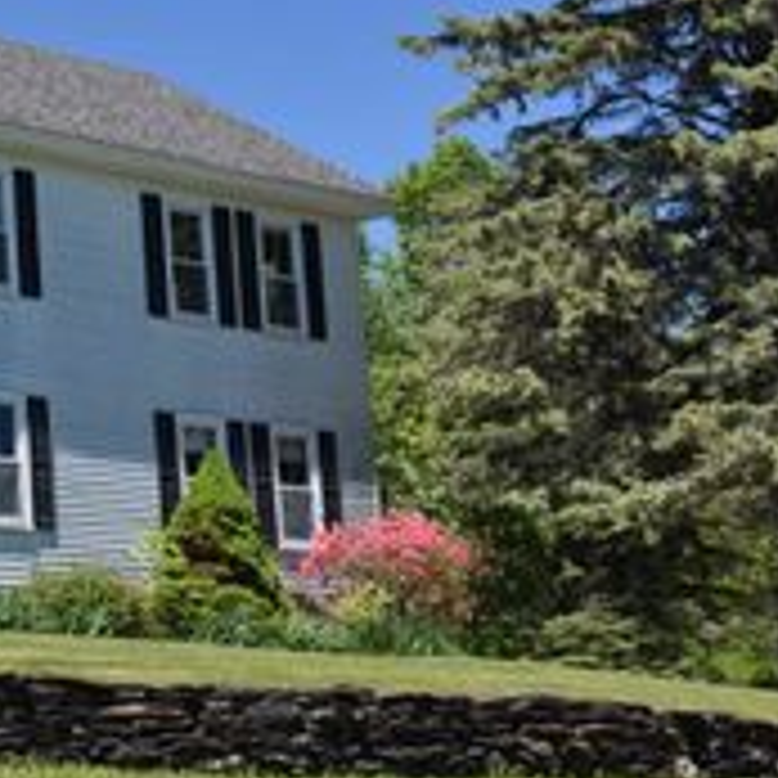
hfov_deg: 16.4
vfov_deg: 17.5
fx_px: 2523
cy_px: 245
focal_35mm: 99
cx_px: -279
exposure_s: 1/500
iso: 800
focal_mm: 27
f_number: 8
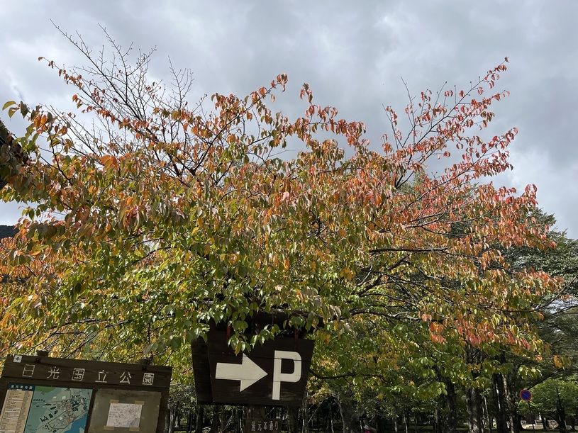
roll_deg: -2.6
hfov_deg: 67.3
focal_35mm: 26
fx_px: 434
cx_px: 289
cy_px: 216
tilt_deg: +26.5
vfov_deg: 53.1
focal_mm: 5.1
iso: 50
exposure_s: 1/4854
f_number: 1.6
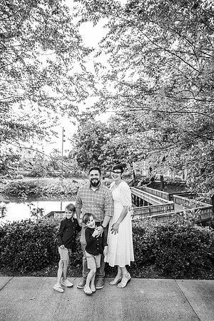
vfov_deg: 73.7
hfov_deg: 53.1
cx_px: 107
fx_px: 214
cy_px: 160
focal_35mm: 24
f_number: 3.2
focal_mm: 24
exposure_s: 1/200
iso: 320
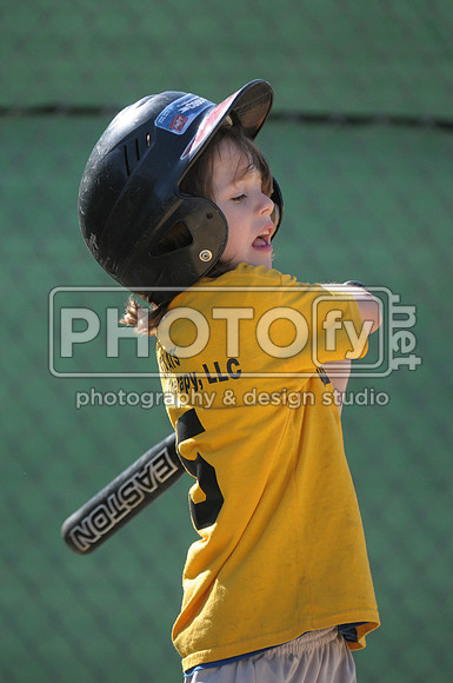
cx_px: 226
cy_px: 342
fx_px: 8519
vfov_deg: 4.6
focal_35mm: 450
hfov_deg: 3.0
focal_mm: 300
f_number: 4
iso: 640
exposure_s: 1/2000
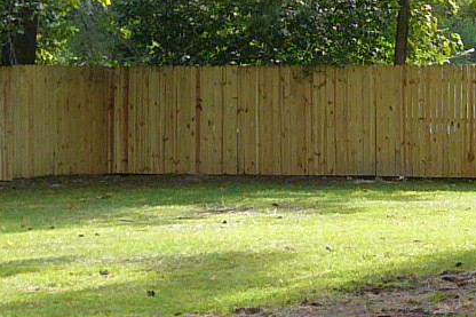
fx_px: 1903
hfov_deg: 13.5
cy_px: 134
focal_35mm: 144
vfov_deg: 9.5
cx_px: 693
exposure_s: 1/200
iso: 80
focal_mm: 5.2
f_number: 2.8
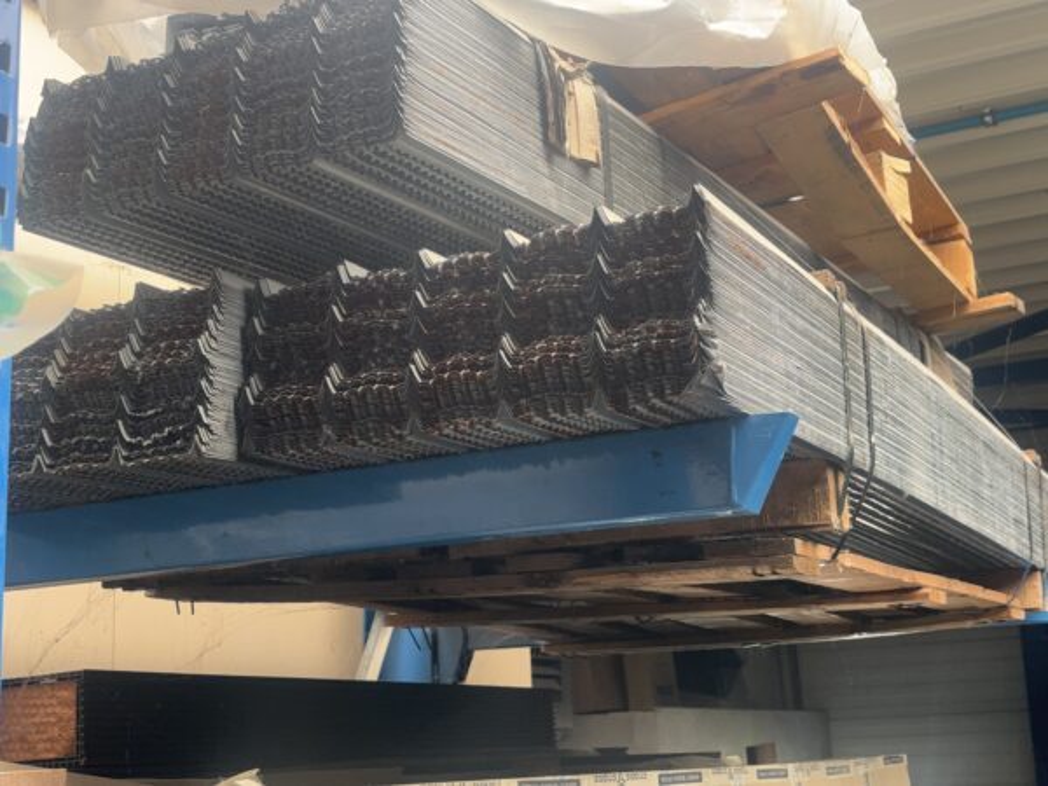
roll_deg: +2.0
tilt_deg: +13.6
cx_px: 524
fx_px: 1574
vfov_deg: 28.0
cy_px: 393
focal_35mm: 52
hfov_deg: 36.8
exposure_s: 1/102
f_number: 1.6
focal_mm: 5.96
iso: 50
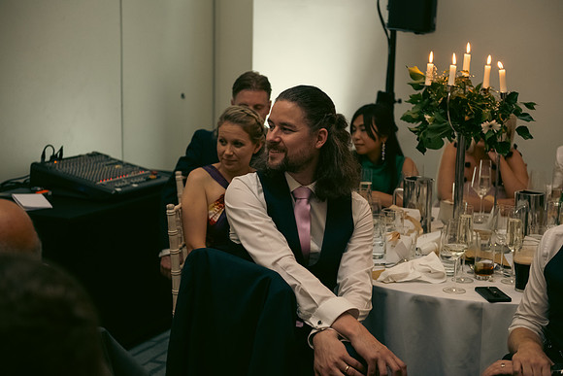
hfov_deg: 32.4
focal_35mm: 62
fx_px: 970
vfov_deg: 21.9
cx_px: 282
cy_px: 188
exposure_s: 1/160
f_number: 3.5
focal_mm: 62
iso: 2000
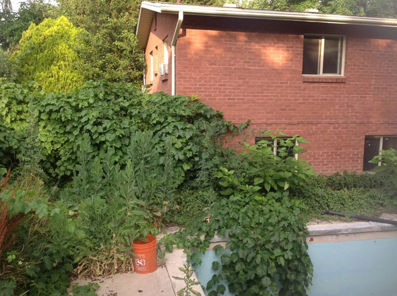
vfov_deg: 37.6
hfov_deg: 49.0
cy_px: 139
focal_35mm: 38
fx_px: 435
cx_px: 213
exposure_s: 1/222
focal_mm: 4.28
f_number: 2.4
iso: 50
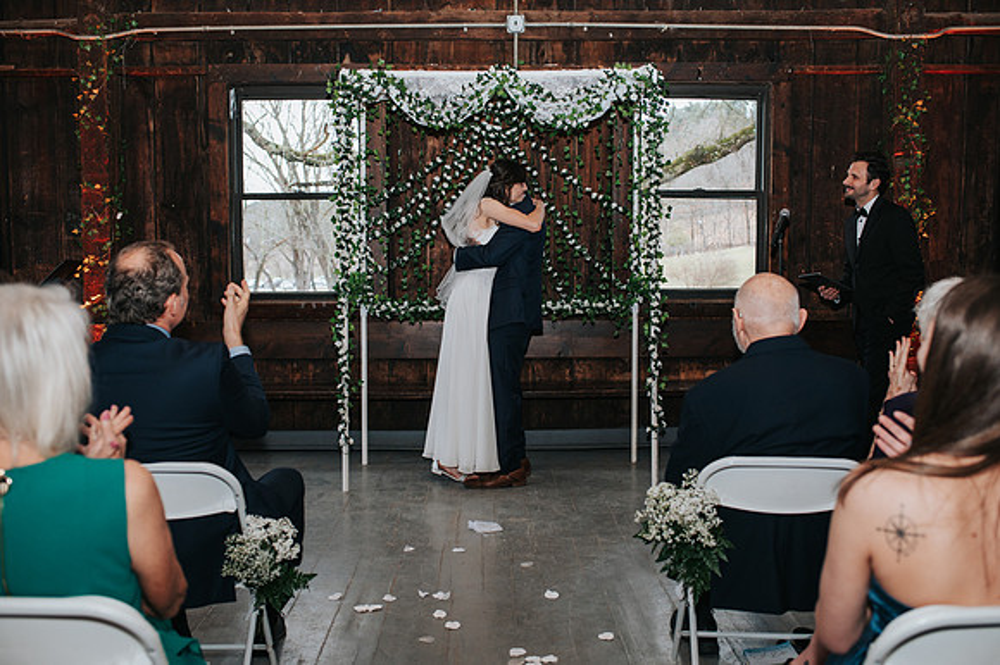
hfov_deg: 54.1
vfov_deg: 37.5
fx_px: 980
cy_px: 332
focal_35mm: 35
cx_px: 500
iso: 1000
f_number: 3.2
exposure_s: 1/200
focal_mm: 35
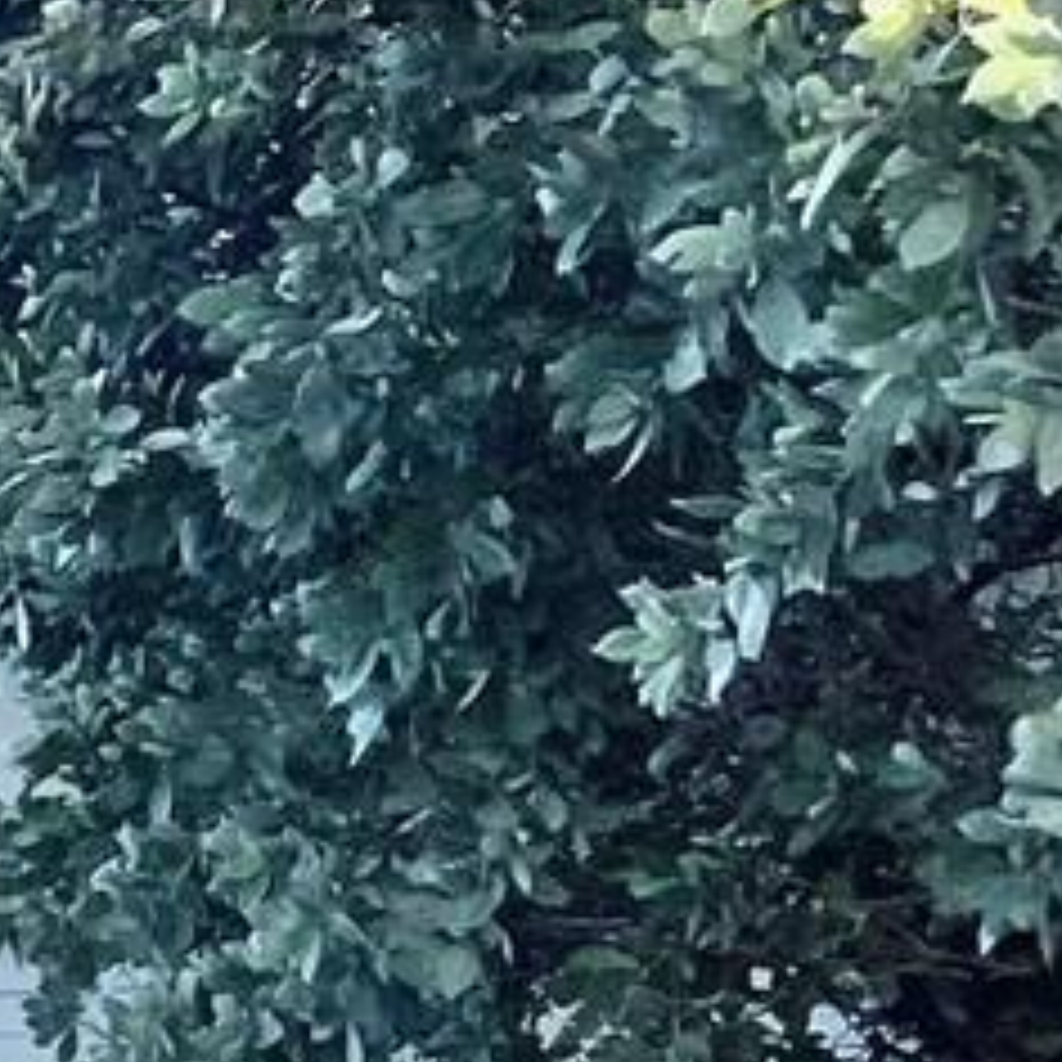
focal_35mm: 150
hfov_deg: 9.0
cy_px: 1490
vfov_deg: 11.3
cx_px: -2282
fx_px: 5206
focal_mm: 5.1
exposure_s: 1/2786
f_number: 1.6
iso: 32
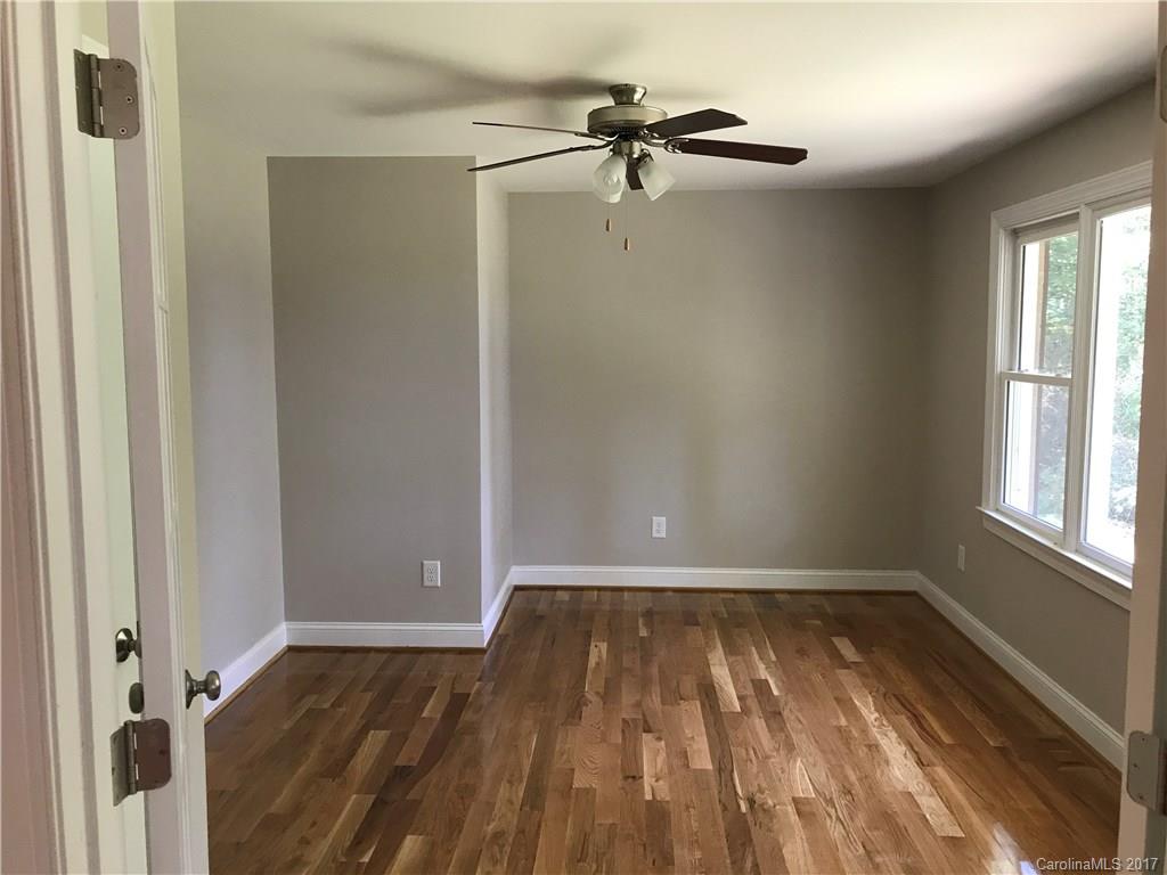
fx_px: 944
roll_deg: +0.2
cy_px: 438
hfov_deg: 63.4
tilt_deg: -6.1
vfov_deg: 49.7
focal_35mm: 28
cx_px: 584
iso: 40
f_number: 1.8
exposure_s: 1/20
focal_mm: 3.99
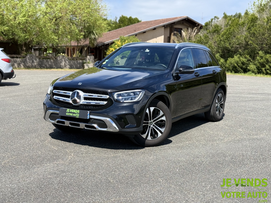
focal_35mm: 48
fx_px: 376
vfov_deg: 30.3
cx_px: 136
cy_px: 102
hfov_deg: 39.7
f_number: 1.78
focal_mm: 6.76
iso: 64
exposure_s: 1/2494
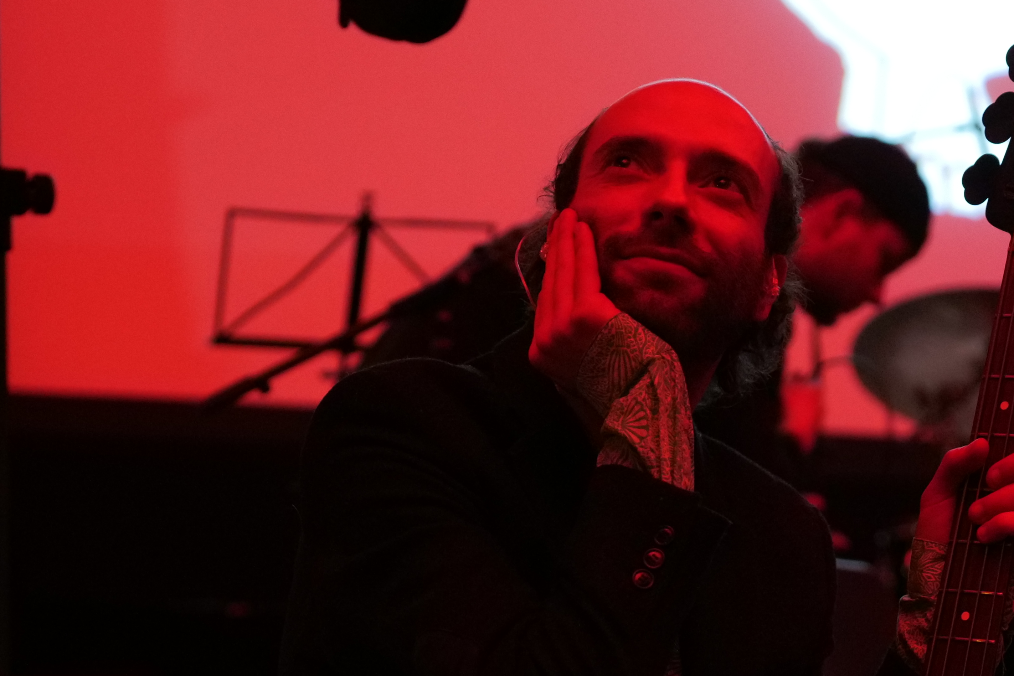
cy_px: 605
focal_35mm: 116
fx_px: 3267
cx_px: 578
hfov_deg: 17.6
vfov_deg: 11.7
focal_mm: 55
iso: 5000
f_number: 2.8
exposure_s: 1/60
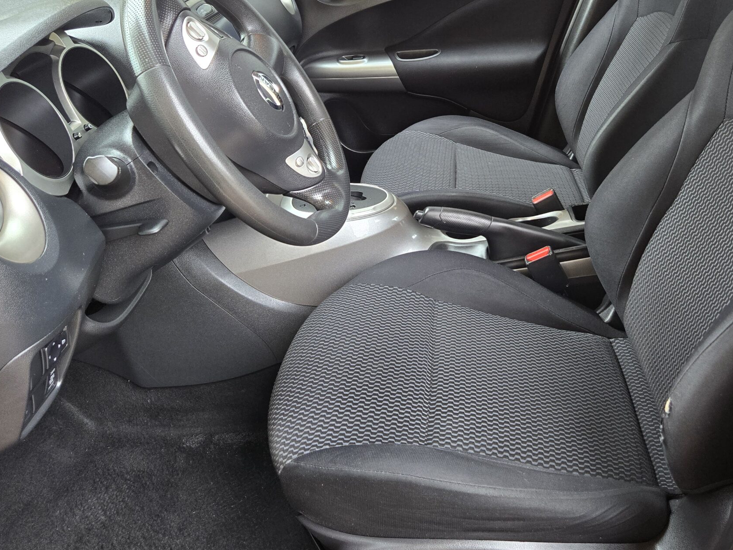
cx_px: 464
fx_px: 741
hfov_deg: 52.0
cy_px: 188
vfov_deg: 40.3
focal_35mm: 35
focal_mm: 5.4
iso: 160
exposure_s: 1/180
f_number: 1.8
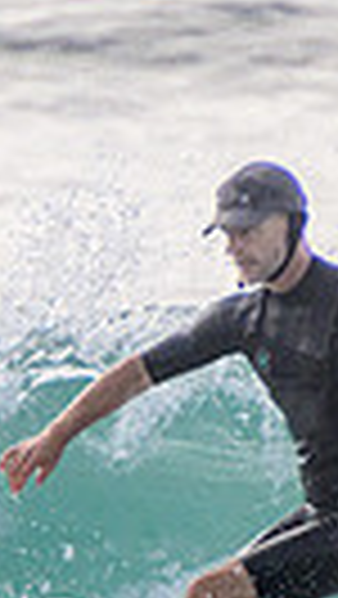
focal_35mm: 2511
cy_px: 787
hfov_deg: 0.5
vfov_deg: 0.9
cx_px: -464
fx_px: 39932
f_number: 5.6
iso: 250
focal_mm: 400
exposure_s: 1/2000
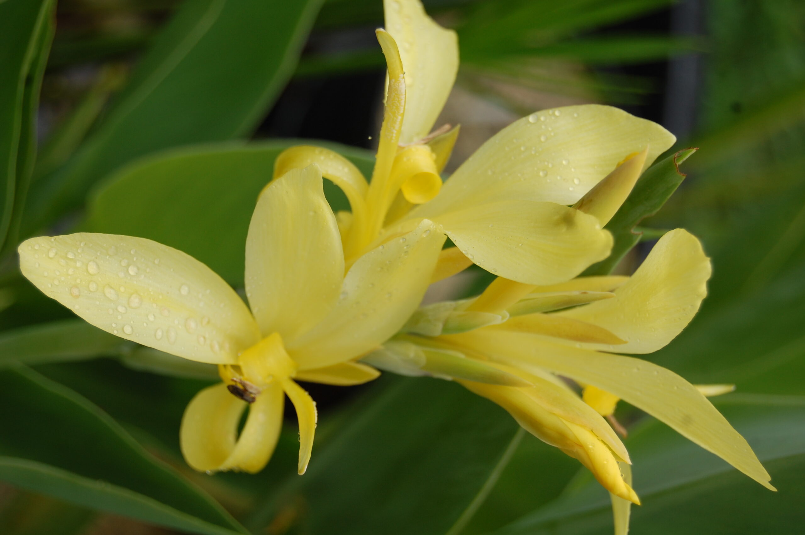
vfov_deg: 16.5
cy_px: 268
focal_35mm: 82
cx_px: 402
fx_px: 1843
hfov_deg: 24.6
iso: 200
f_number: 6.3
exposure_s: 1/160
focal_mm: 55
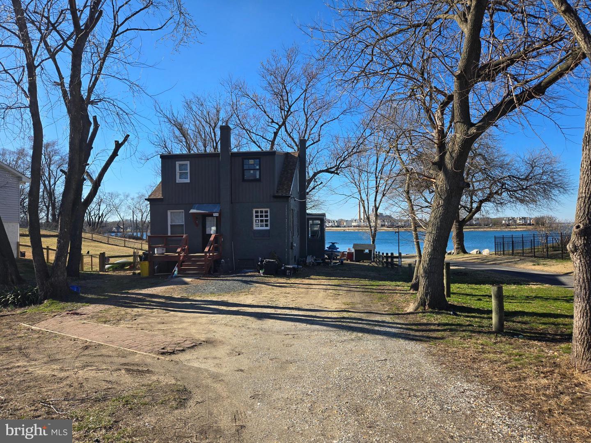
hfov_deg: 73.9
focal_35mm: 23
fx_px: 393
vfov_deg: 58.9
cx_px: 296
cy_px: 222
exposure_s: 1/1429
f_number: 1.8
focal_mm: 5.4
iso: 25
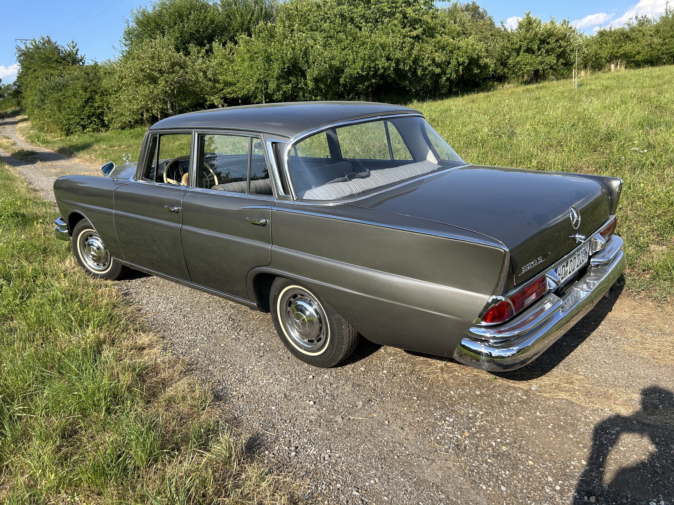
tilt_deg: -13.1
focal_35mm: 26
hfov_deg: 67.3
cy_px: 252
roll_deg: +4.2
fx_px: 506
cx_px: 337
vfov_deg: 53.1
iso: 50
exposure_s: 1/2299
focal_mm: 5.7
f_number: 1.5
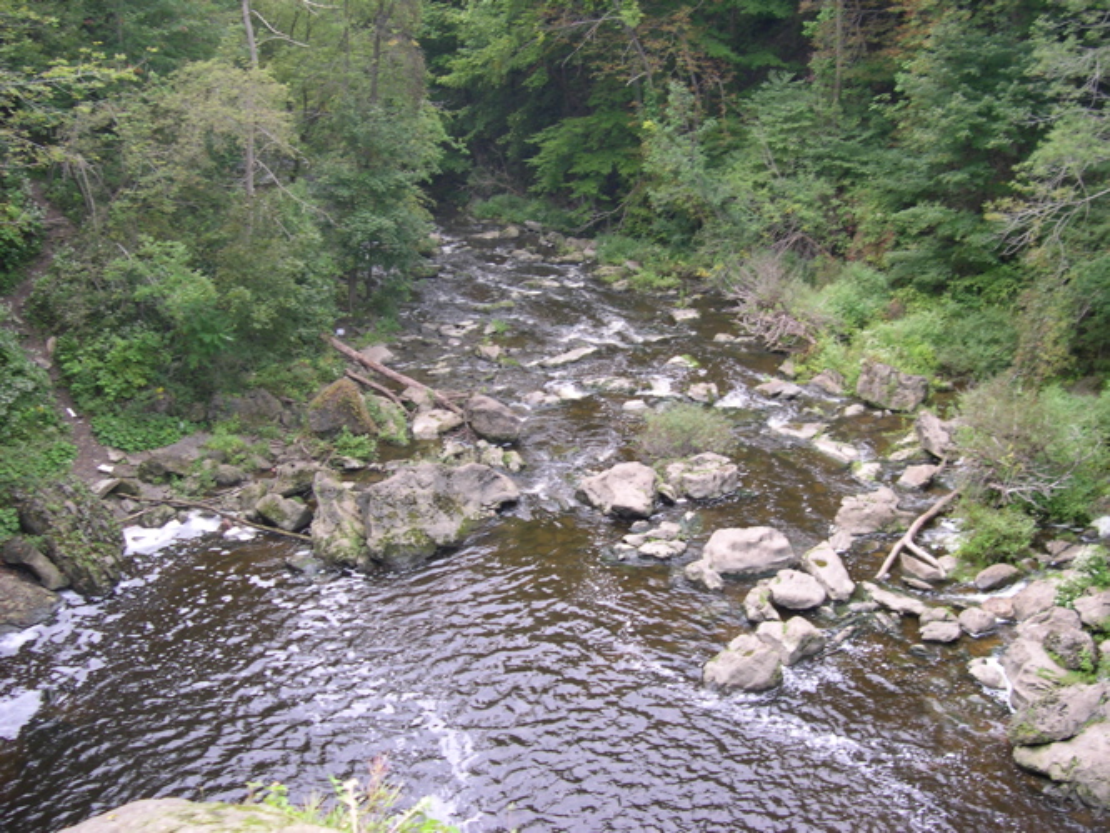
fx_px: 1219
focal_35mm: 38
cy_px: 416
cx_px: 555
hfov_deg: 49.0
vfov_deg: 37.7
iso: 100
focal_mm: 8
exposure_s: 1/57
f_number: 2.8
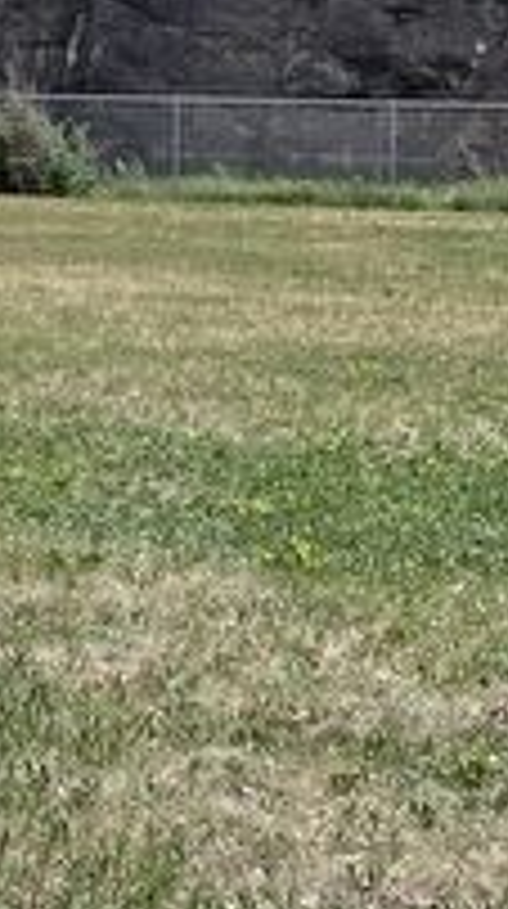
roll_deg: -1.5
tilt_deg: +1.5
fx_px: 2910
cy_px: -76
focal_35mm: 121
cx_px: -337
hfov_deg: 9.6
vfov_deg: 17.2
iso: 32
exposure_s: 1/1429
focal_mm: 3.99
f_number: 1.8
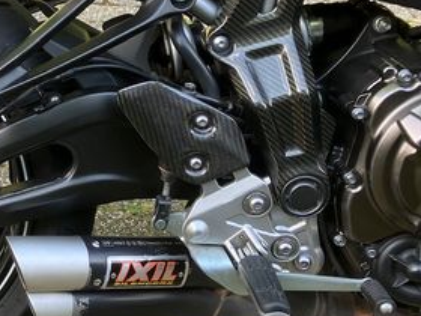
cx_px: -11
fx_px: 778
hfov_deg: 28.2
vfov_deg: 22.6
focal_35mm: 64
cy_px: 68
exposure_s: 1/121
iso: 40
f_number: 1.8
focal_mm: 3.99
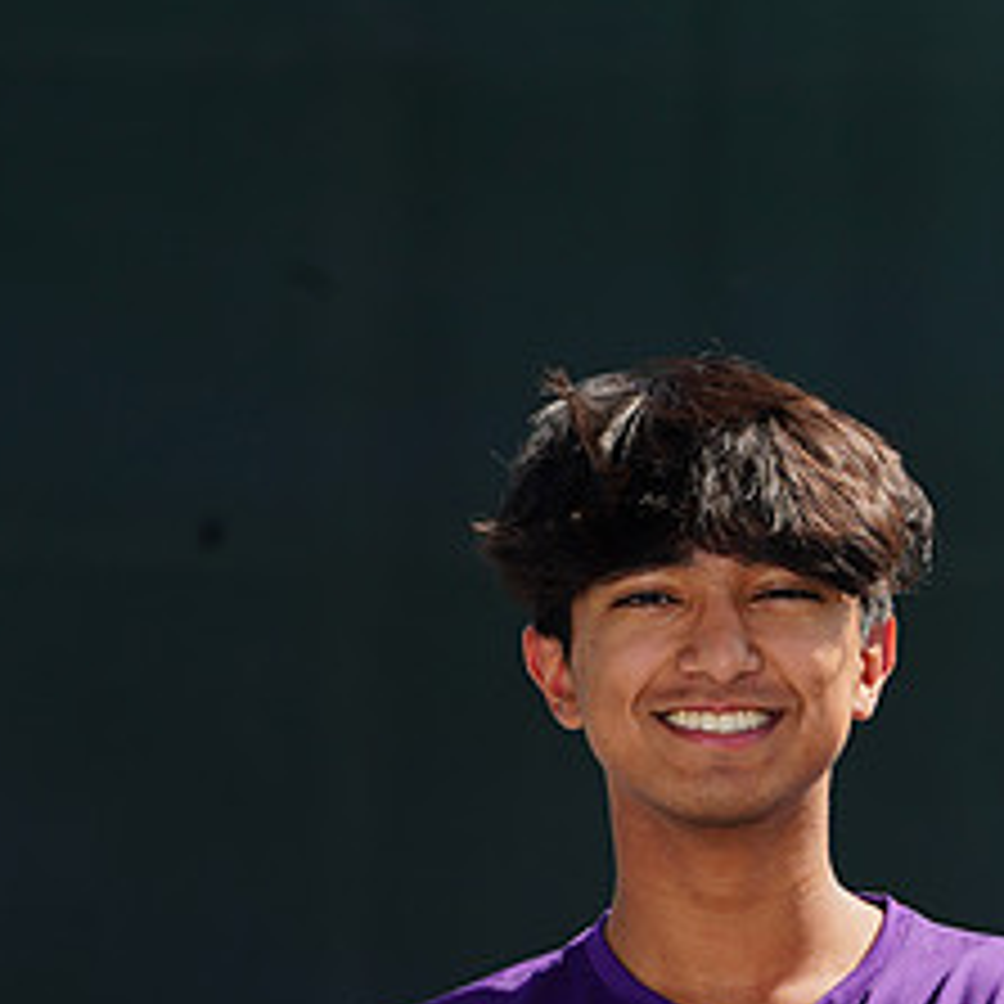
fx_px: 27498
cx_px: 637
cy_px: 1103
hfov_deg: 2.1
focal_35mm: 838
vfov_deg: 2.1
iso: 100
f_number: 9
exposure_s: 1/250
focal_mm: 379
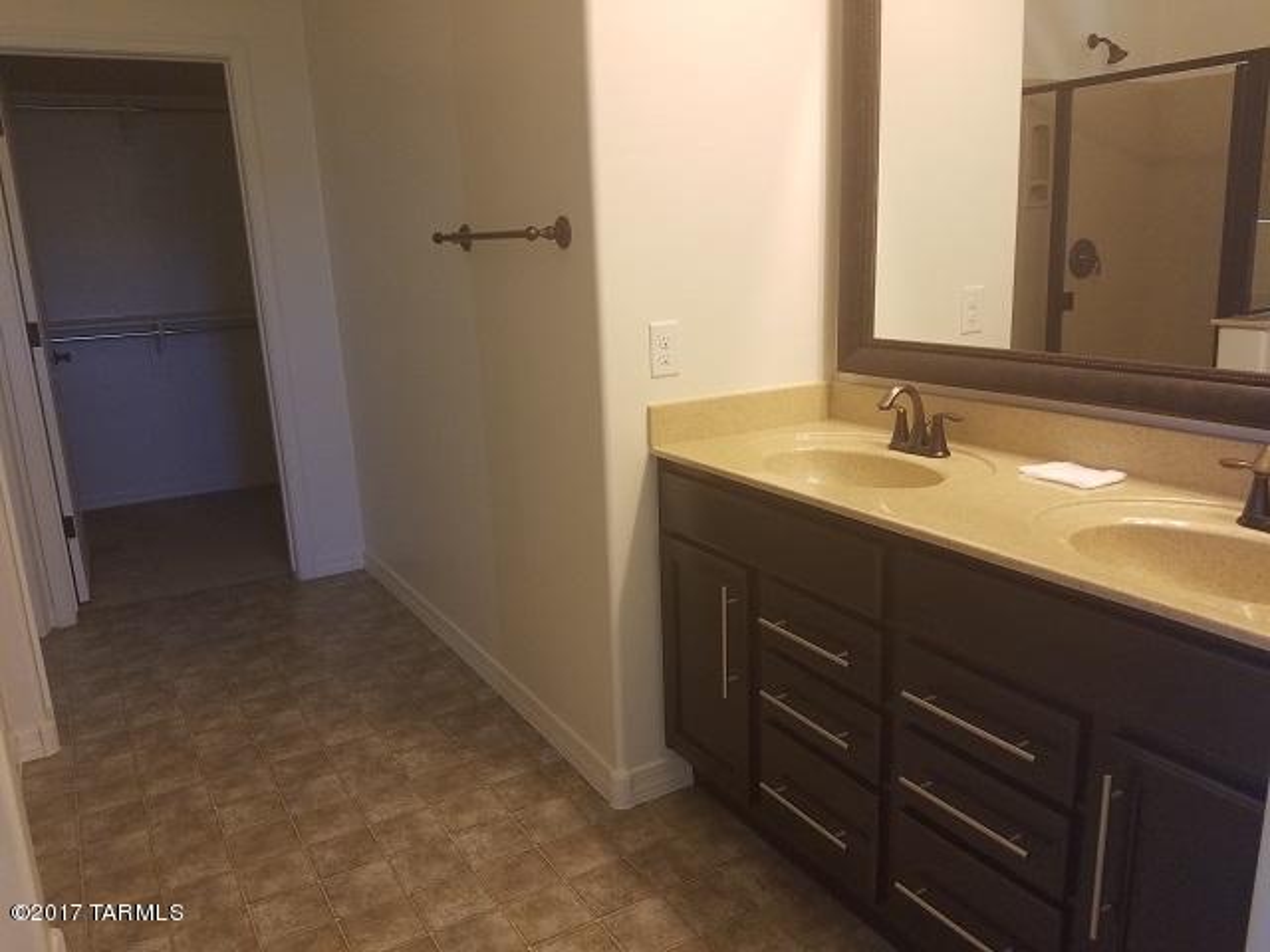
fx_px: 954
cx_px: 635
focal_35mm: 26
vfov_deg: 53.1
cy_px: 476
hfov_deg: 67.3
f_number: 1.7
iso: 125
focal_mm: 4.2
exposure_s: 1/60
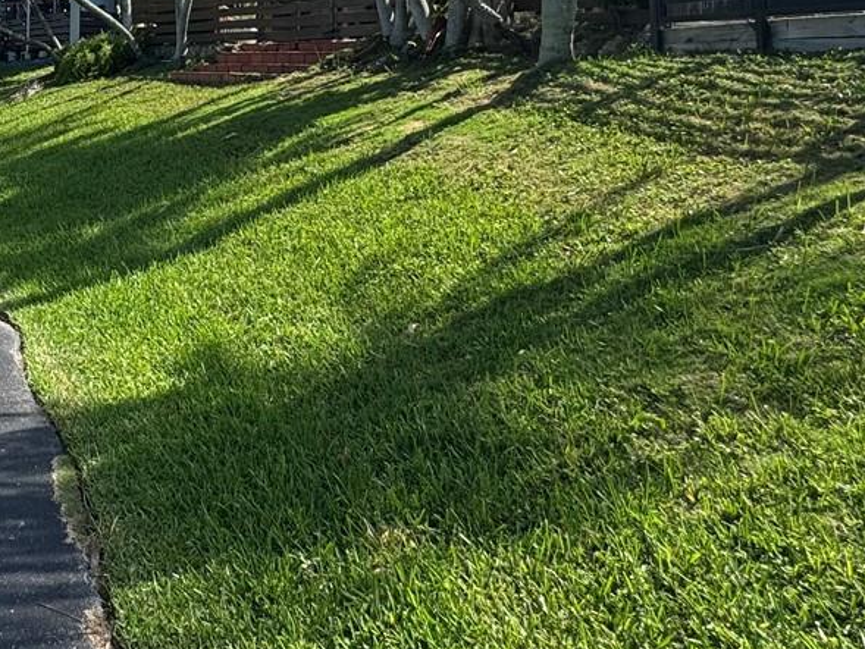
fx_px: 950
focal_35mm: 38
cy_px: -4
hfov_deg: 42.2
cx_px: -3
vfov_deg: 34.3
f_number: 2.2
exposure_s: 1/1078
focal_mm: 2.22
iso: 40
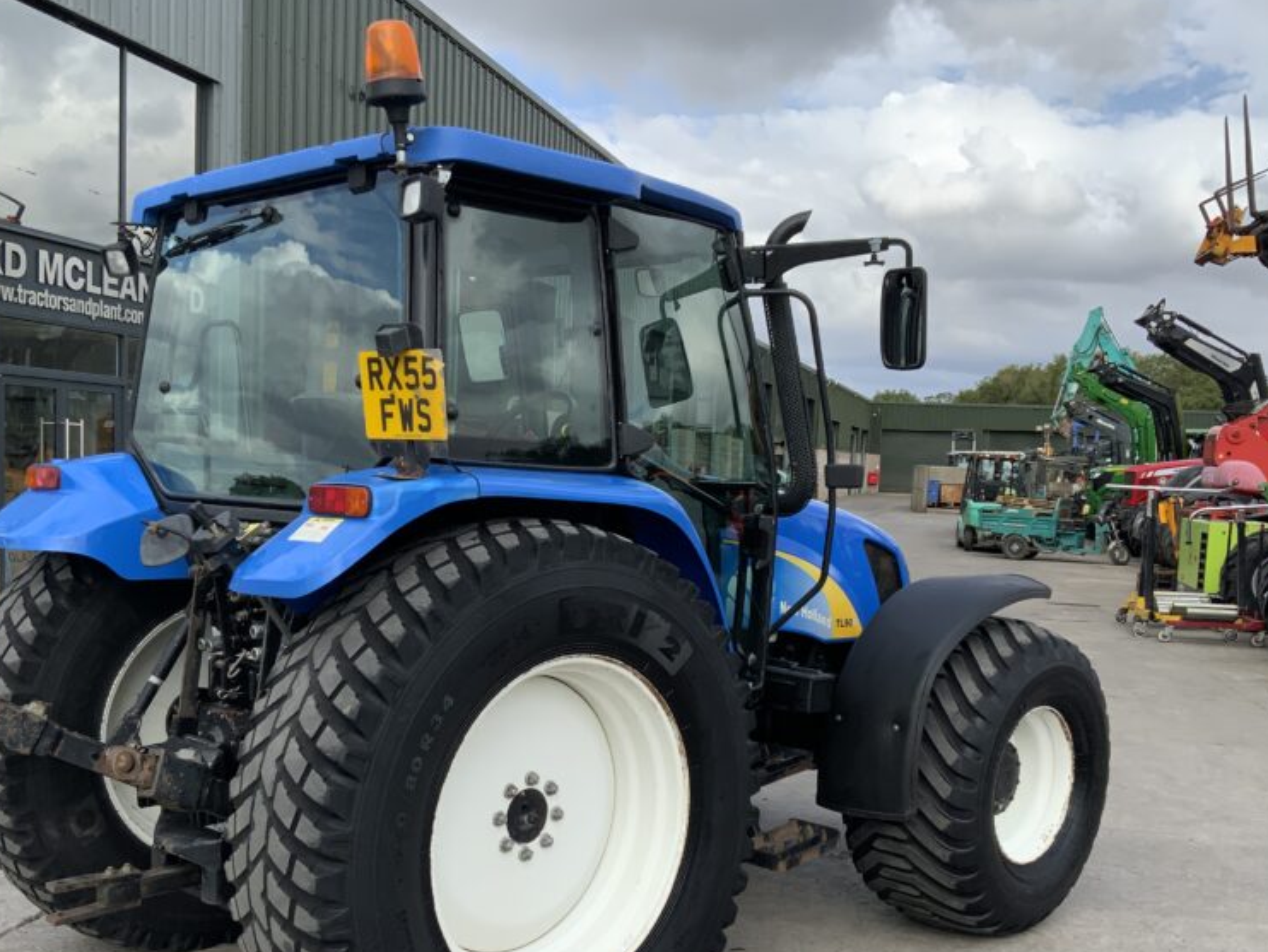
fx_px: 1466
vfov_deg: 35.7
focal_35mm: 40
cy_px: 619
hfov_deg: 46.8
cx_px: 608
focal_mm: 3
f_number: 1.8
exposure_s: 1/997
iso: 16
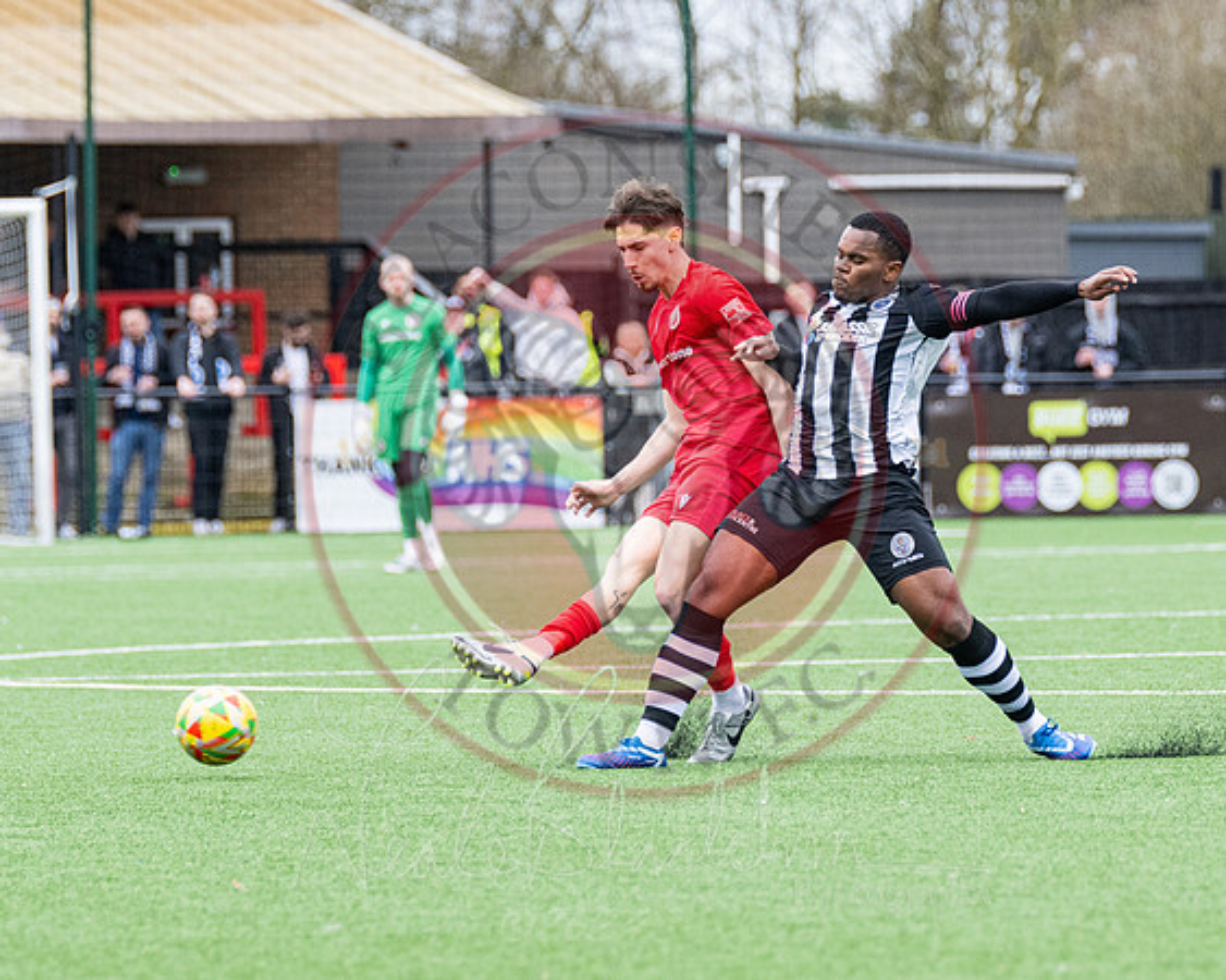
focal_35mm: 375
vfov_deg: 4.1
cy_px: 405
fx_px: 13609
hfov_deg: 5.2
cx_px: 814
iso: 800
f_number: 4
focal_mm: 185
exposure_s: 1/1250
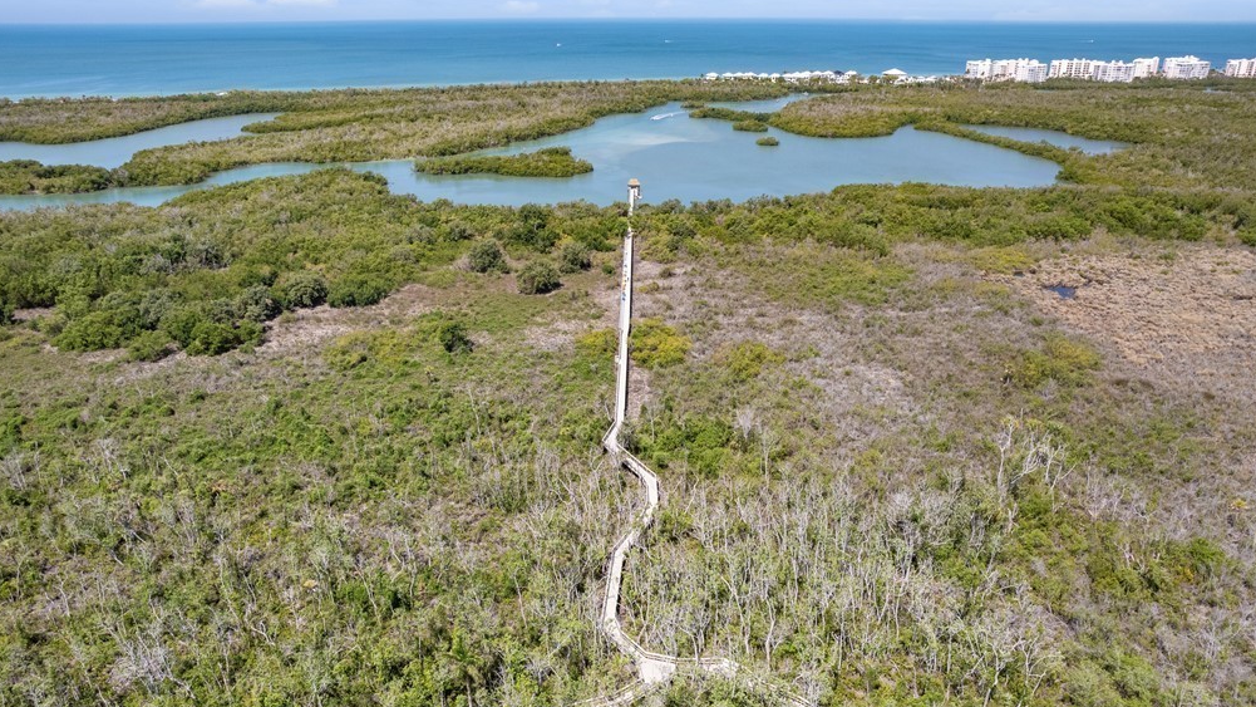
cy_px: 366
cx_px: 626
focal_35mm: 25
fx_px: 833
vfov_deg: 46.0
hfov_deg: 74.1
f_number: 2.8
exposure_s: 1/1600
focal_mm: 8.38
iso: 100
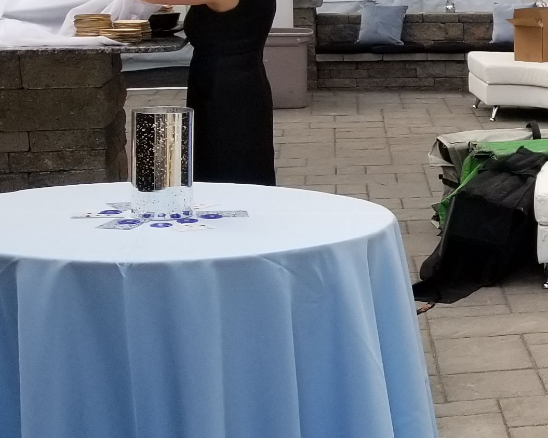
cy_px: 134
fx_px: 1573
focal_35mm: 97
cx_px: 887
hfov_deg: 17.3
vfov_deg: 15.8
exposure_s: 1/174
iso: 50
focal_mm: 4.3
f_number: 1.7
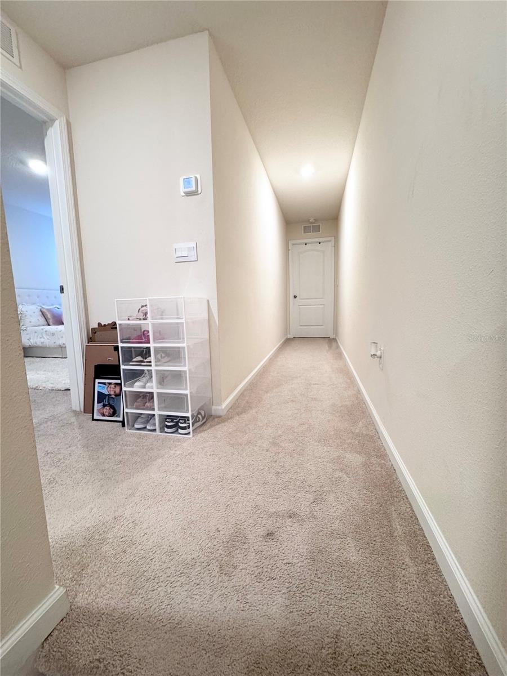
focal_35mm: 14
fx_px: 273
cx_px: 254
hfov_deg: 85.7
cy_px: 338
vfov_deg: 102.1
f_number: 2.2
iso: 250
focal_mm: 2.22
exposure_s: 1/60
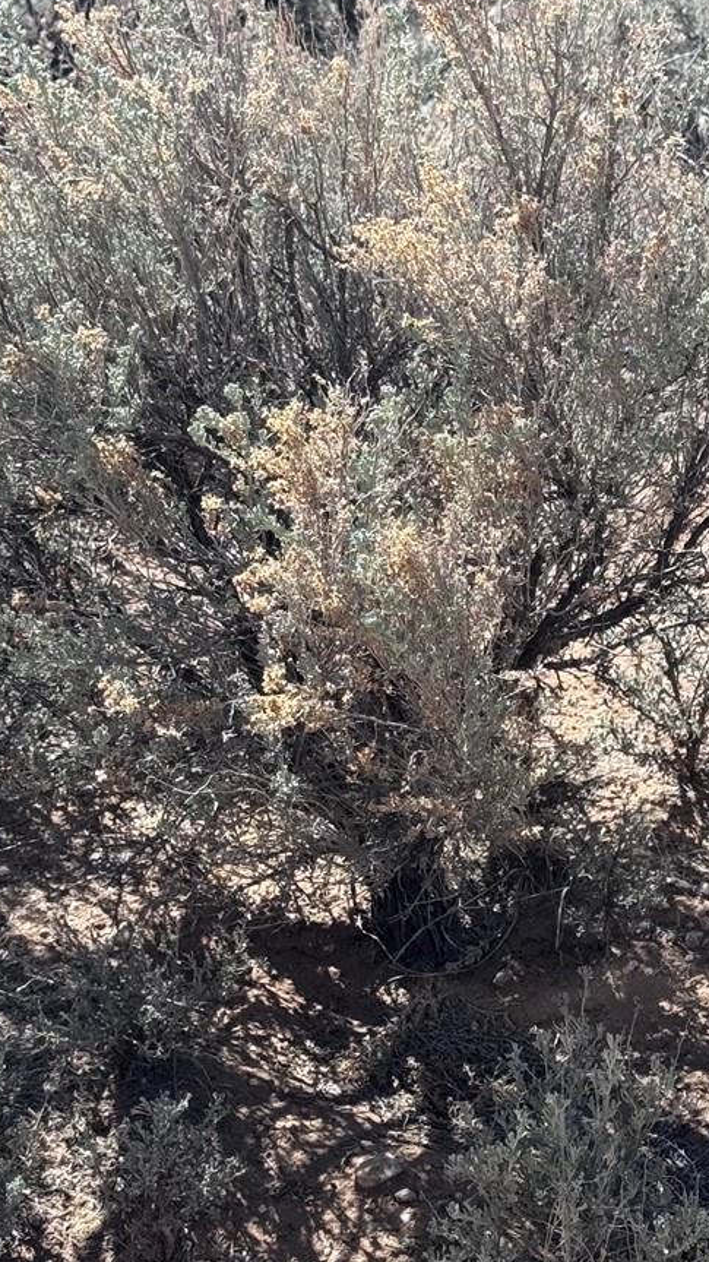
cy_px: 434
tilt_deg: -16.0
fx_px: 3244
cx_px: 762
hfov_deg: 12.3
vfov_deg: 21.9
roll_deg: +1.6
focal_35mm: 97
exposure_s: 1/2179
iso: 64
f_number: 1.78
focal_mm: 6.76
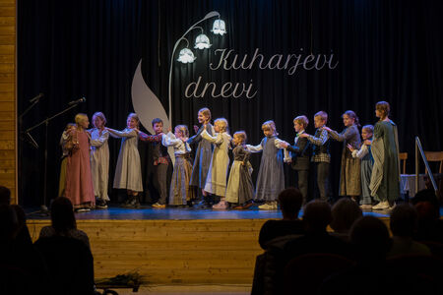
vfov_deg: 17.2
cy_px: 135
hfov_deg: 25.6
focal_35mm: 79
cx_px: 246
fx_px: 975
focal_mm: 70
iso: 1000
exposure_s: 1/250
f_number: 2.8
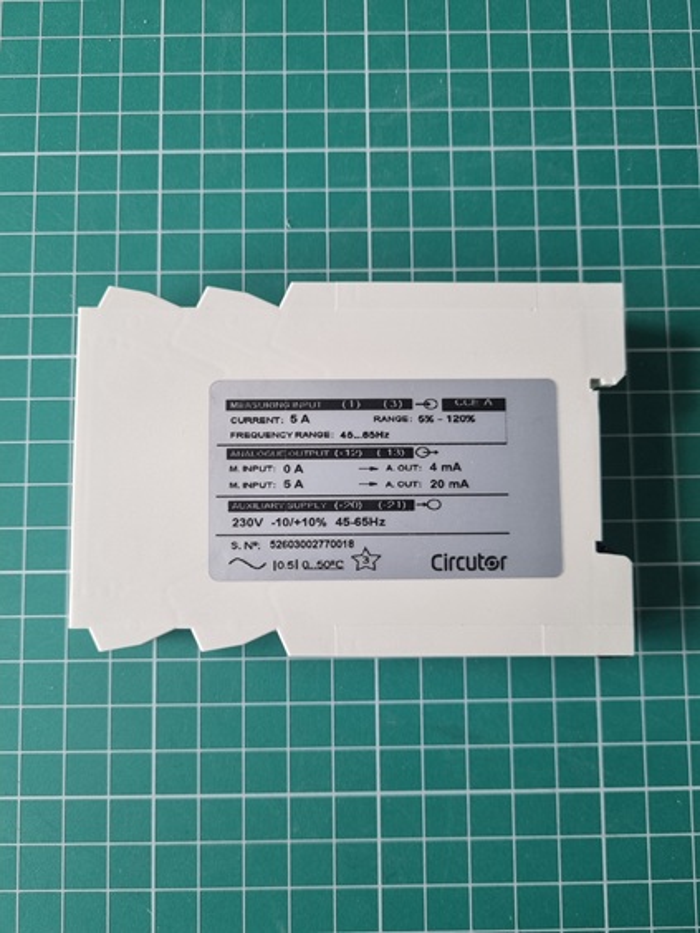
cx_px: 350
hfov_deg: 53.1
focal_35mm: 26
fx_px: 701
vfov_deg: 67.3
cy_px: 466
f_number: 1.8
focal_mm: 5.4
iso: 50
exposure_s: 1/158
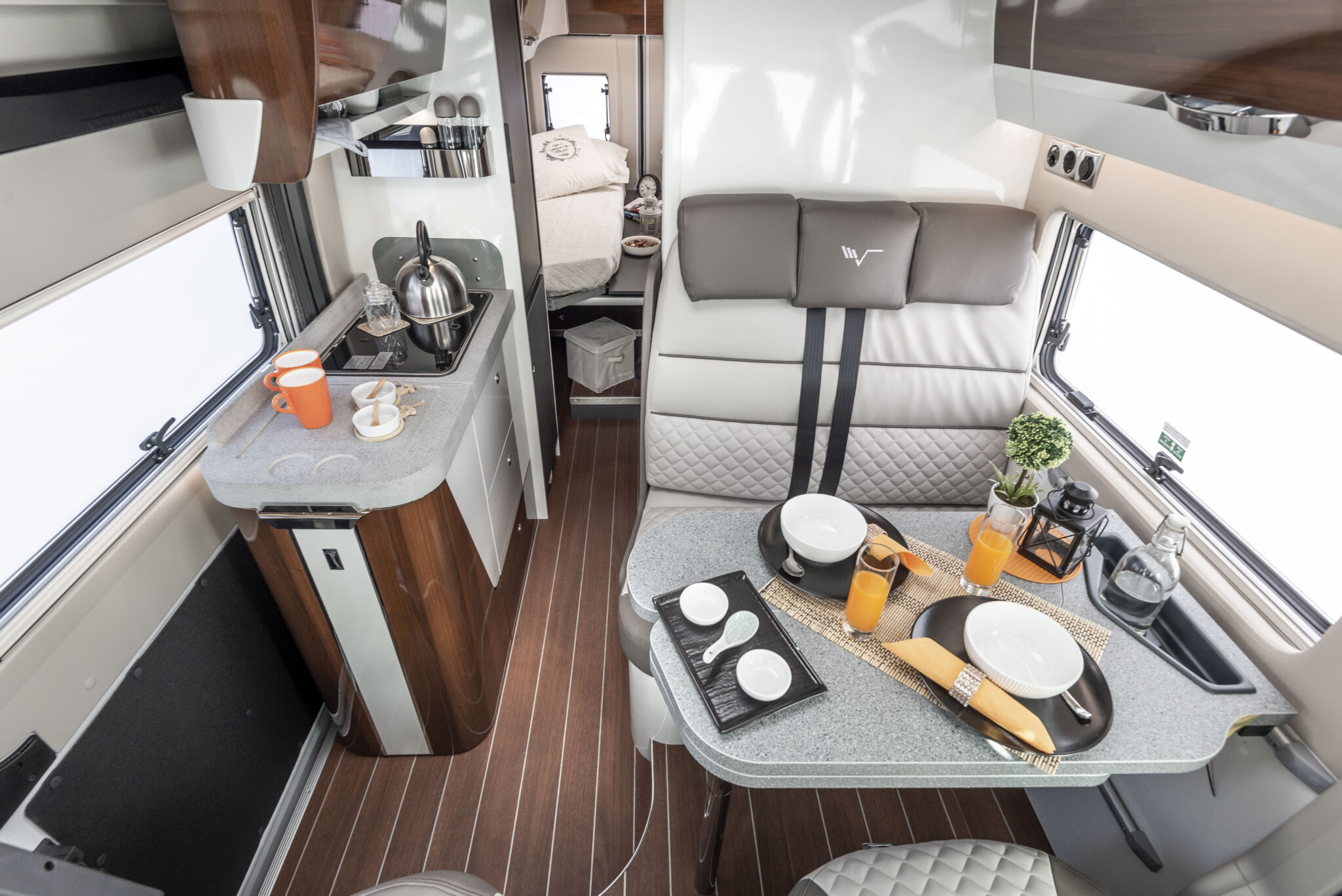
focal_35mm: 16
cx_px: 671
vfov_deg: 73.8
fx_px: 597
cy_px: 448
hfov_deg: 96.7
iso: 200
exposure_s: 1/40
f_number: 7.1
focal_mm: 16
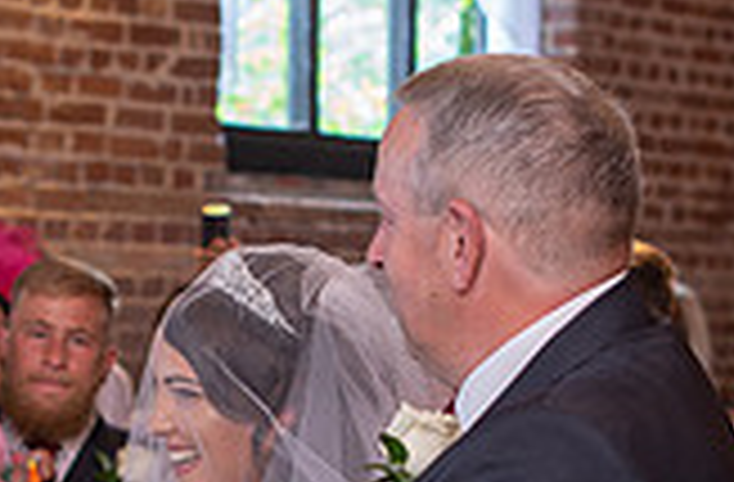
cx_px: 226
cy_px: 588
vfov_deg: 8.3
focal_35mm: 161
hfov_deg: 12.8
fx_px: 3267
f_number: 2.5
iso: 400
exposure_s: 1/100
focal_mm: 35
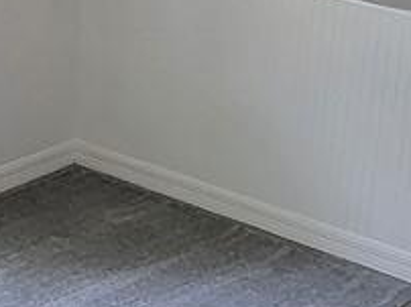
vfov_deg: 14.2
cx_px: 151
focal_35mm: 103
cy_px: 24
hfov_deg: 19.1
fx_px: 1221
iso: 250
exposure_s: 1/60
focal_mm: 2.2
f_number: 2.2
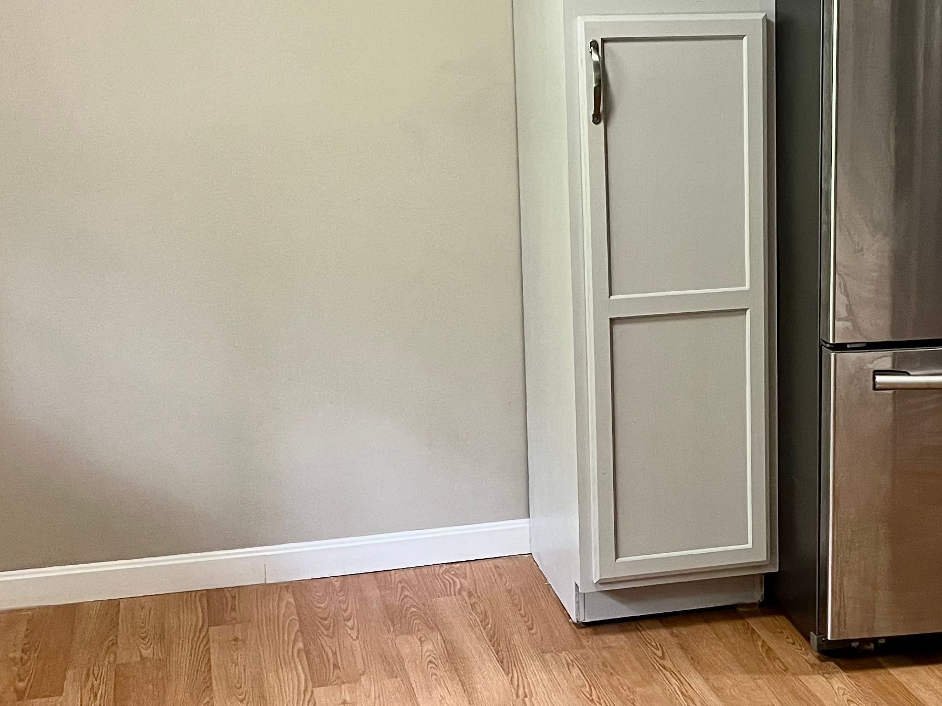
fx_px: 1660
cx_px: 704
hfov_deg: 31.1
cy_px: 315
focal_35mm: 61
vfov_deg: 24.0
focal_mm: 5.1
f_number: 1.6
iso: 250
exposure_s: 1/60
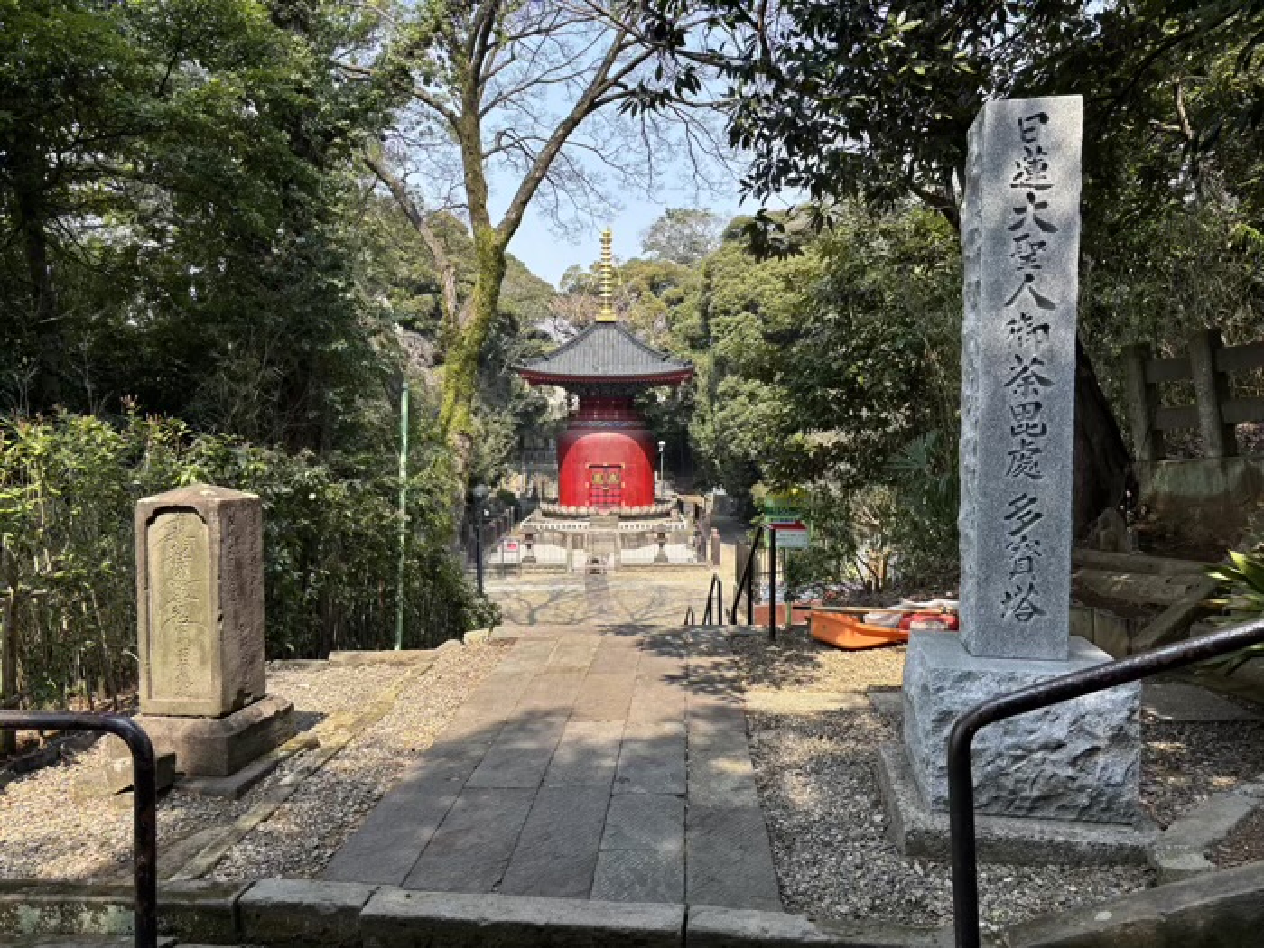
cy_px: 474
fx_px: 949
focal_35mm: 26
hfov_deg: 67.3
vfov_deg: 53.1
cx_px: 632
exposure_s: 1/769
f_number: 1.6
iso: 50
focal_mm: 5.96
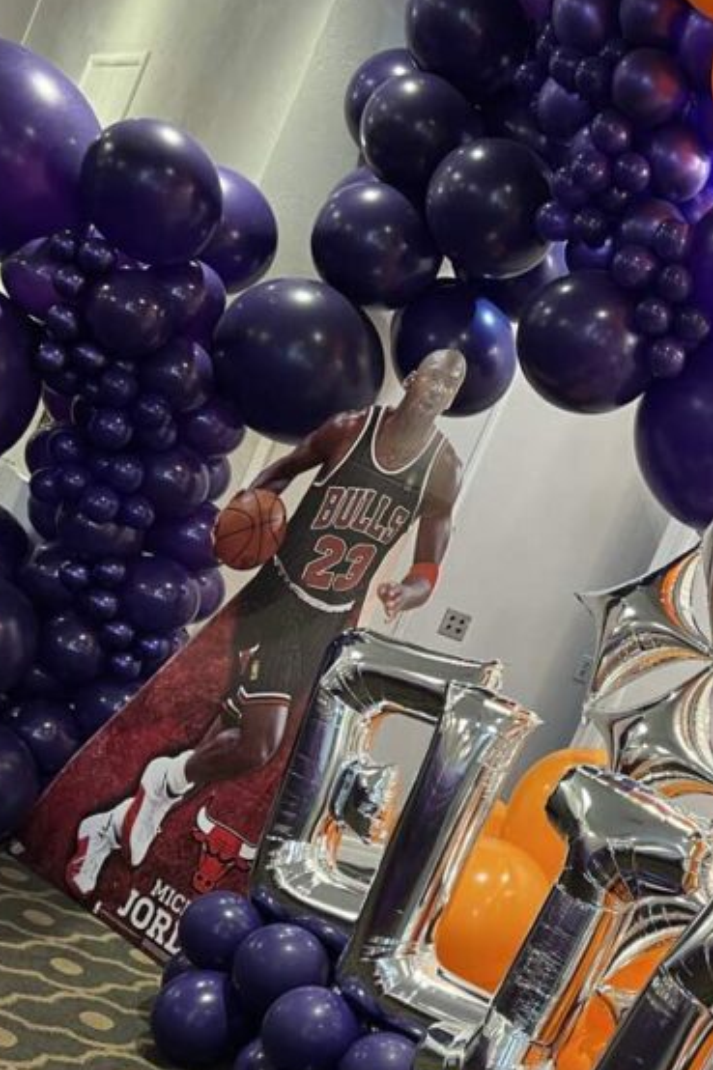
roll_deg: -24.6
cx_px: 713
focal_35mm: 50
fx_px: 1486
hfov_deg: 25.6
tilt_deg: -4.3
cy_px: 718
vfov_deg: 39.1
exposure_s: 1/60
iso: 160
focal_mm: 5.7
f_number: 1.5
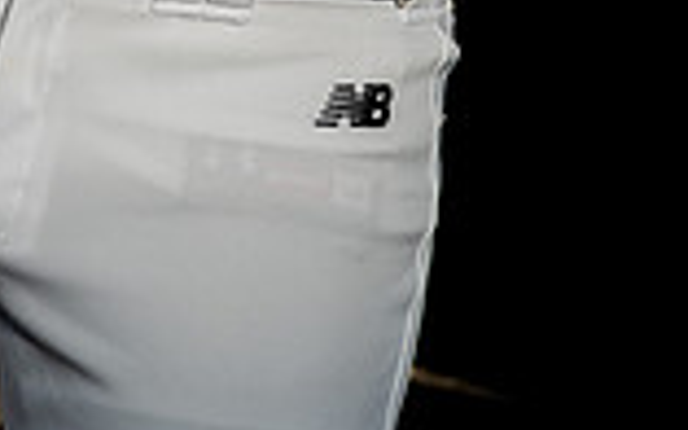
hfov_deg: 10.2
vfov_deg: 6.2
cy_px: -535
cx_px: 215
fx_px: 3842
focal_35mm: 205
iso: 125
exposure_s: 1/250
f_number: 8
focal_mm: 70
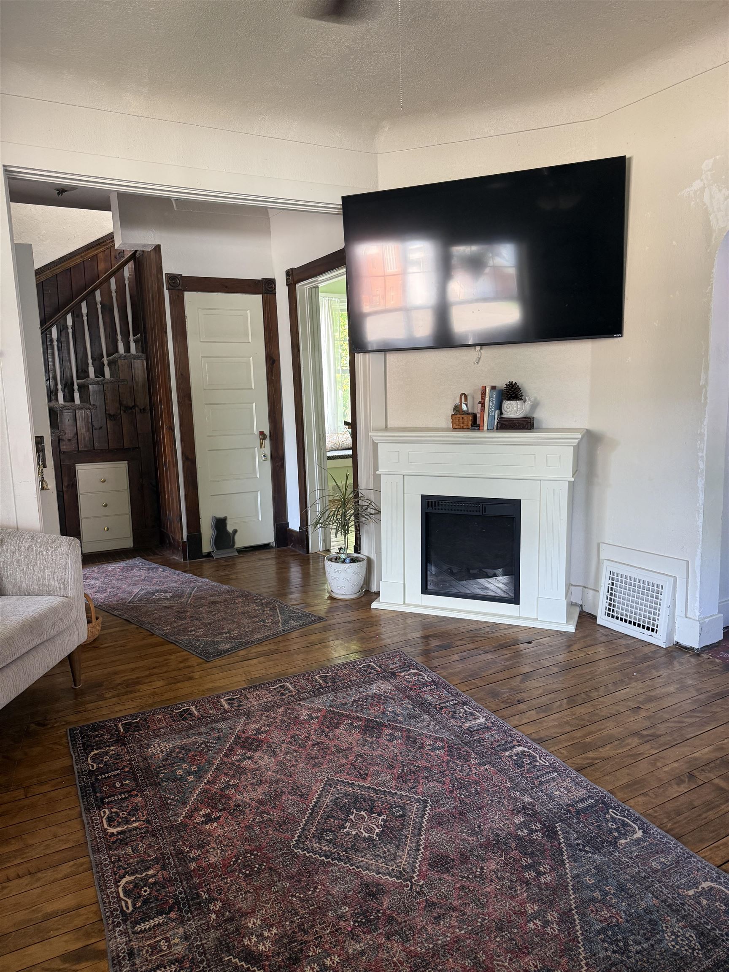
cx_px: 364
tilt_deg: -8.2
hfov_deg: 56.8
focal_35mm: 24
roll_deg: +1.3
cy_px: 486
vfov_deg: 71.6
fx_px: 674
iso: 200
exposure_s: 1/68
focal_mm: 6.76
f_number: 1.78
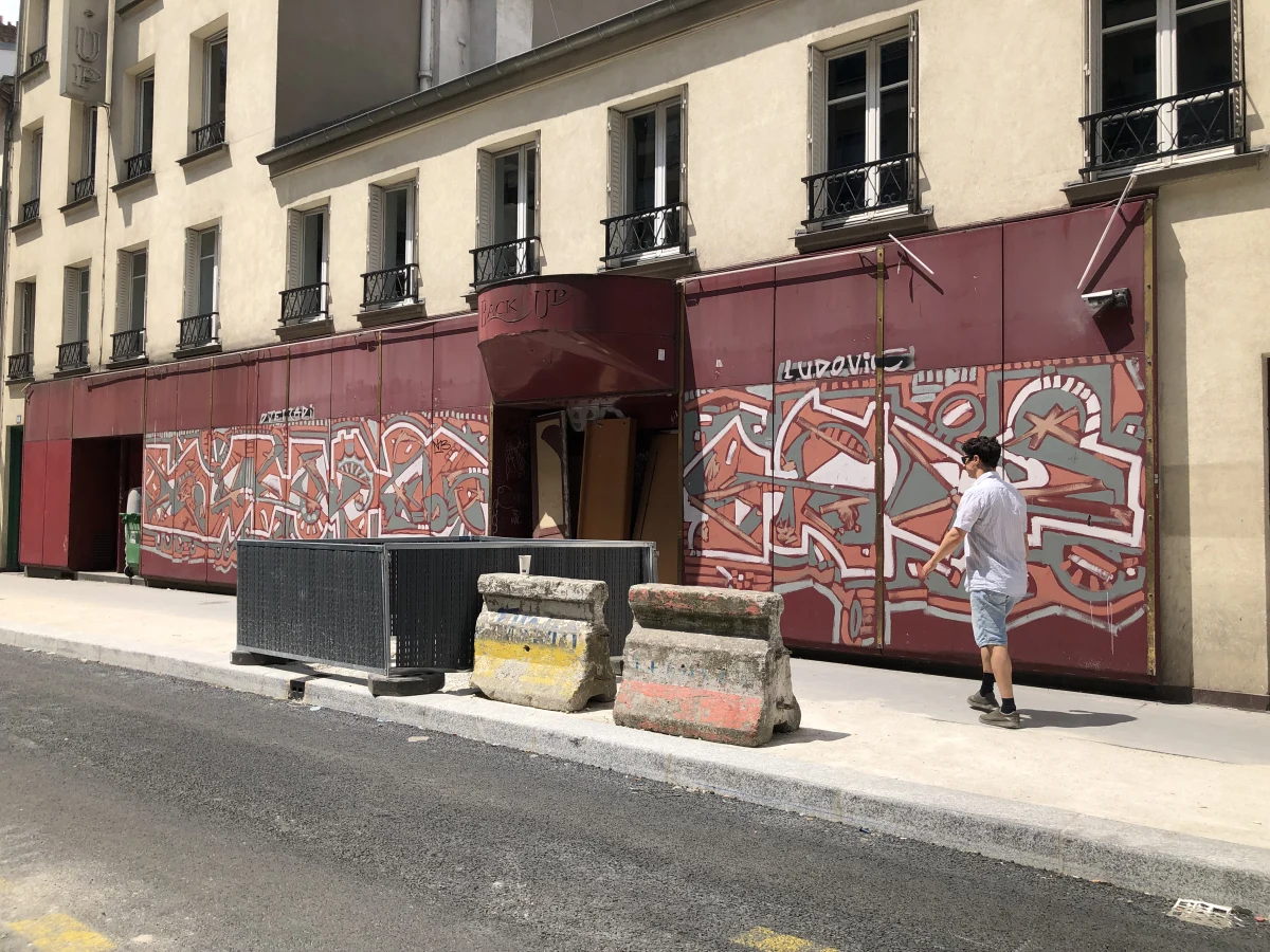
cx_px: 635
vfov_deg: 49.7
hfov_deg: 63.4
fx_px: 1027
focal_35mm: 28
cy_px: 476
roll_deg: -1.5
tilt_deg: +1.9
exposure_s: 1/2088
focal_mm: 4
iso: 20
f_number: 1.8
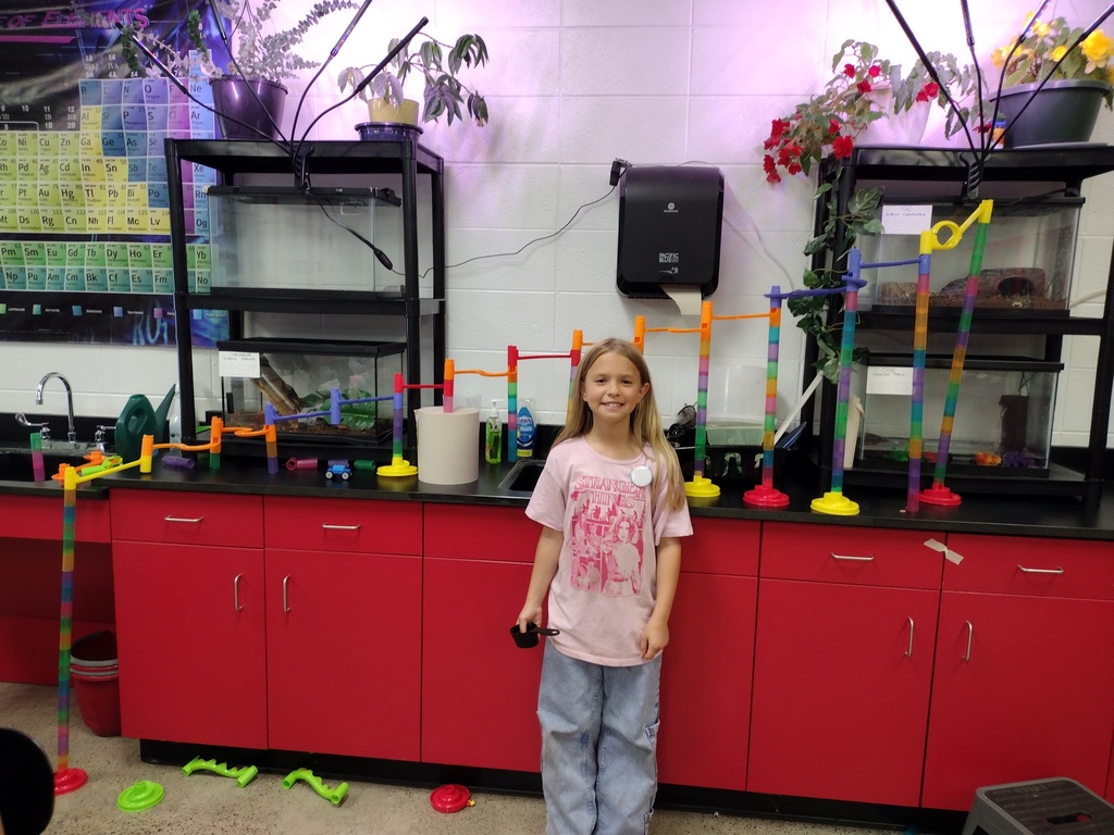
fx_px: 869
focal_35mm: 27
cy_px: 418
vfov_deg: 51.4
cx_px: 557
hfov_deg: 65.3
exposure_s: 1/40
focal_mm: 4.71
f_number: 1.7
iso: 233
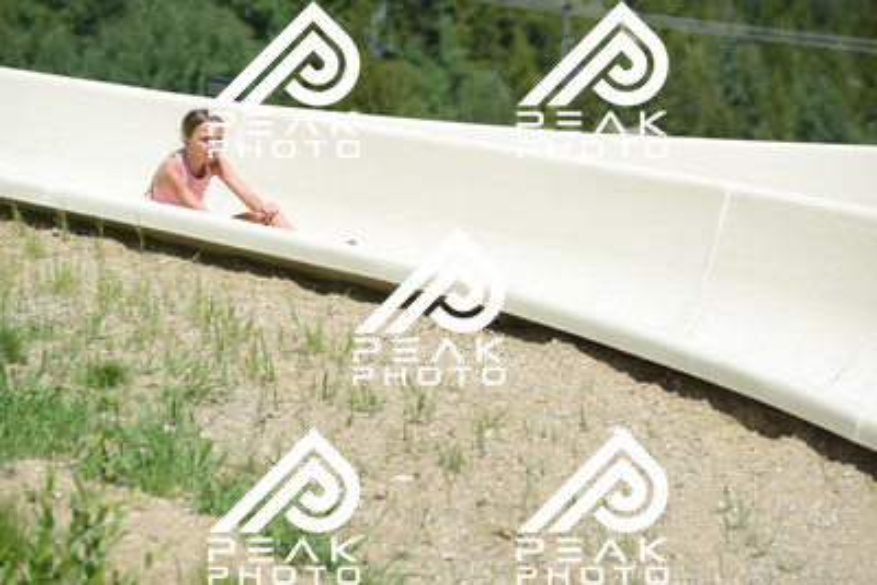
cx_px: 438
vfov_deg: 7.0
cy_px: 292
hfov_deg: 10.5
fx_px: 4752
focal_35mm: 195
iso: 400
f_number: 6.3
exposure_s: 1/1250
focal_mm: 195
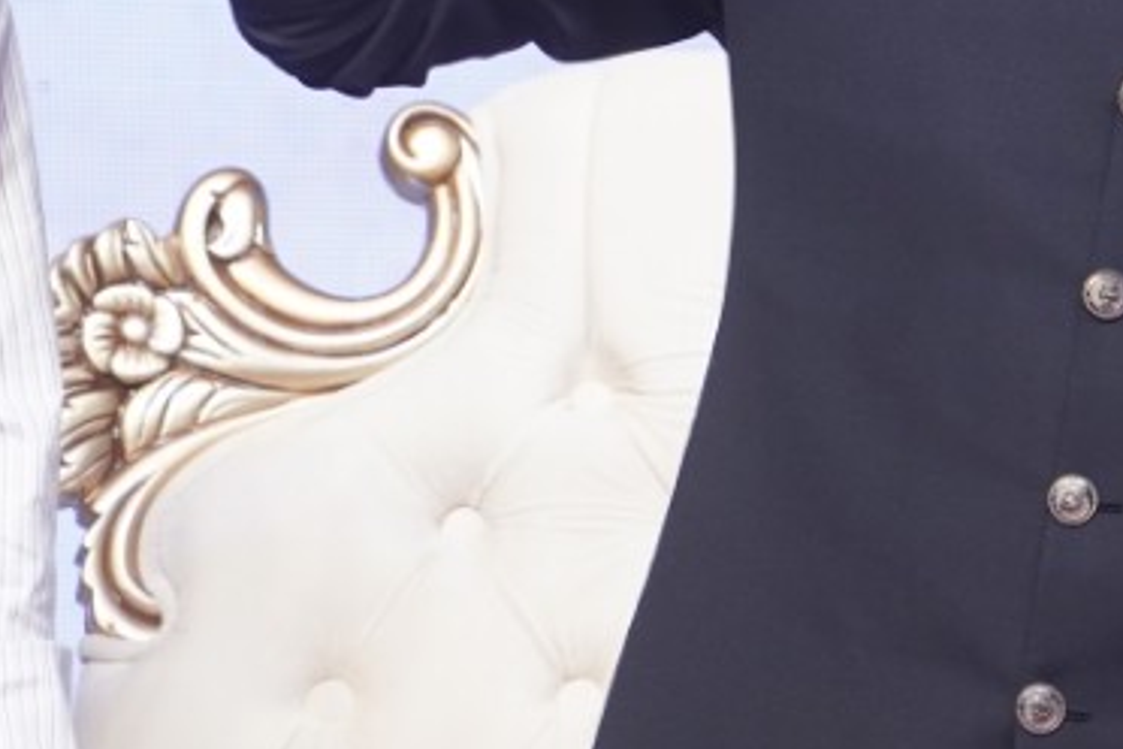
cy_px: -149
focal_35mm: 376
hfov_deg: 5.5
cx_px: 1025
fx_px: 11728
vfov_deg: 3.6
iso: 1000
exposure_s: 1/100
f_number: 6.3
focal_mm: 100
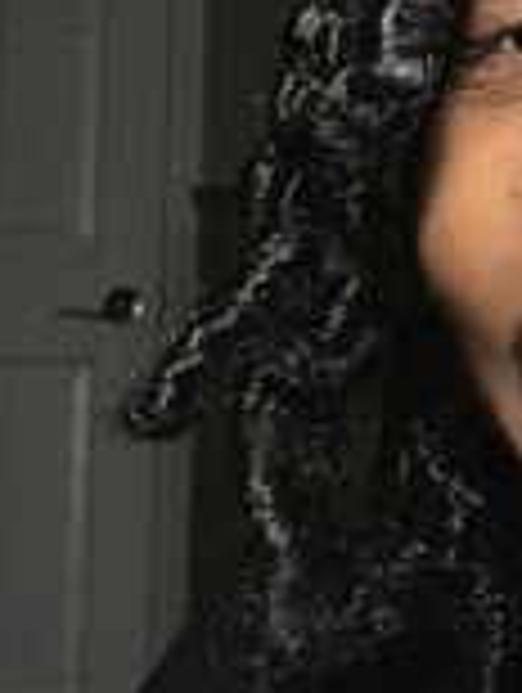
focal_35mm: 104
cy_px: 207
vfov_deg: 18.8
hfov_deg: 13.5
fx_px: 2085
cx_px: 760
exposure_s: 1/30
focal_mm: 2.87
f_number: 2.2
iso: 80
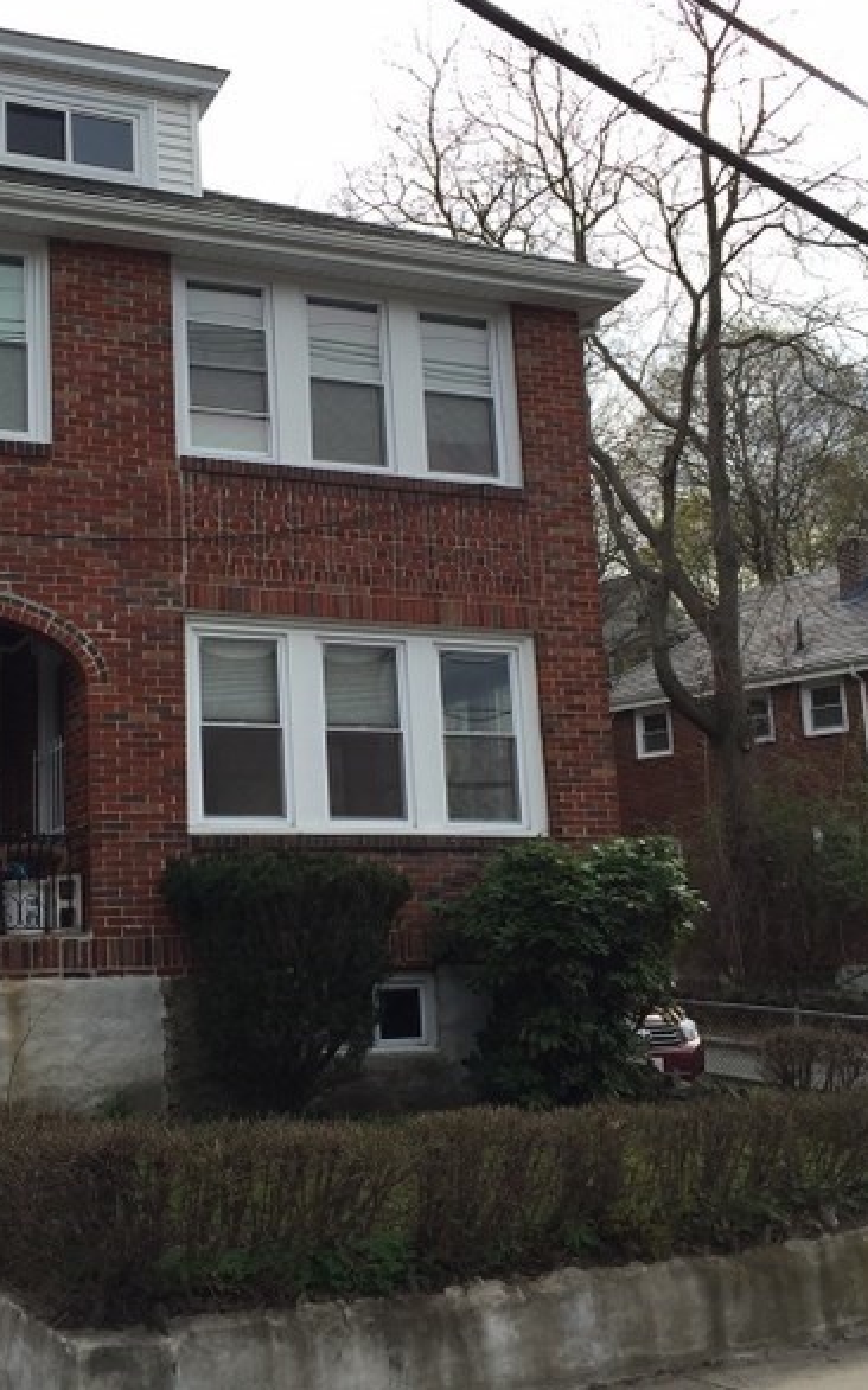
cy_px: 683
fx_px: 1590
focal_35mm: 42
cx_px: 256
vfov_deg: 47.2
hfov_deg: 30.2
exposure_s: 1/670
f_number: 2.2
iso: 32
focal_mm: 4.15
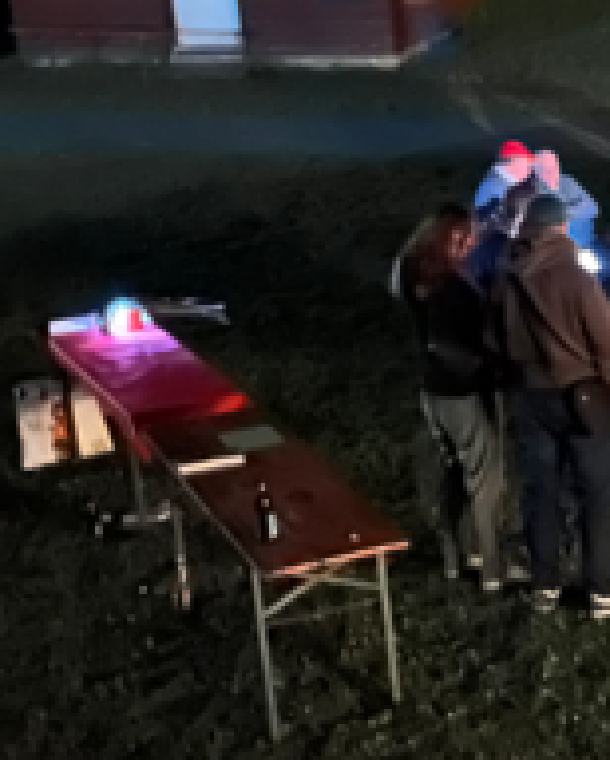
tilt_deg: -13.9
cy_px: 291
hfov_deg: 15.6
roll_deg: +0.3
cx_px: 1149
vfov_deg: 23.2
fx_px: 1848
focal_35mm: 82
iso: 8000
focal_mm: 5.1
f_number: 1.6
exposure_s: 1/2
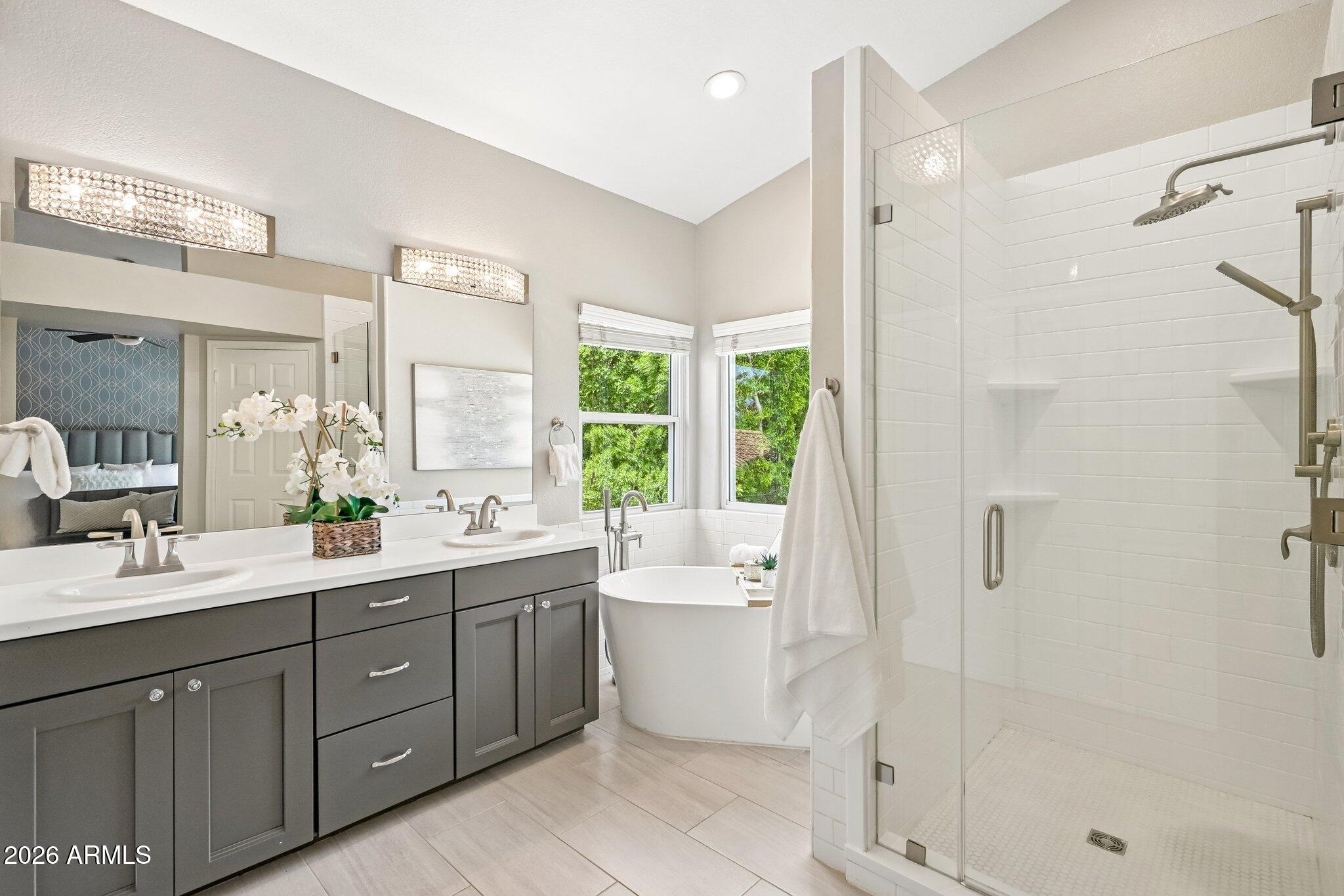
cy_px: 448
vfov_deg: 73.7
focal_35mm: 16
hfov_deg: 96.7
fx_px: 597
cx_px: 672
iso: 640
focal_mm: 16
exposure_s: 1/80
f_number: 8
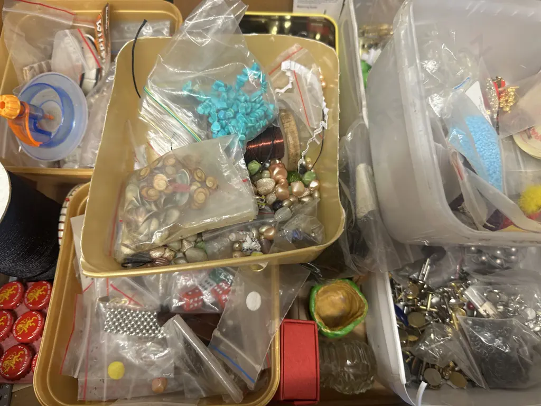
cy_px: 203
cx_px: 270
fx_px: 375
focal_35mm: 24
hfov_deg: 71.6
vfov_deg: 56.8
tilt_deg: -70.3
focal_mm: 6.86
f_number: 1.78
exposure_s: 1/50
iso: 125
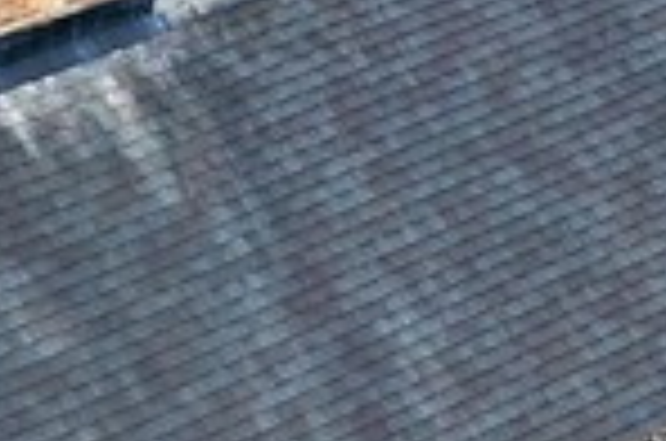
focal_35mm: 206
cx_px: -270
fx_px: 3803
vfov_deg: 6.6
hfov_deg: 9.8
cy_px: 580
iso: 100
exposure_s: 1/200
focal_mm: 10.26
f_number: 4.5
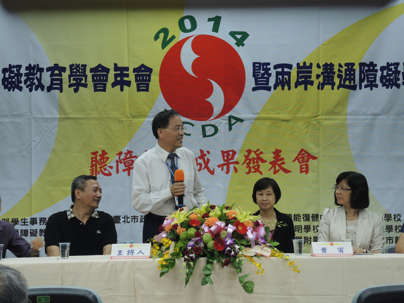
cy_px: 152
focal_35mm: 85
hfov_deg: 23.0
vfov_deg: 17.4
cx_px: 202
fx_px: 992
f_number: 3.2
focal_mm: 17.7
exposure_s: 1/50
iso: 200
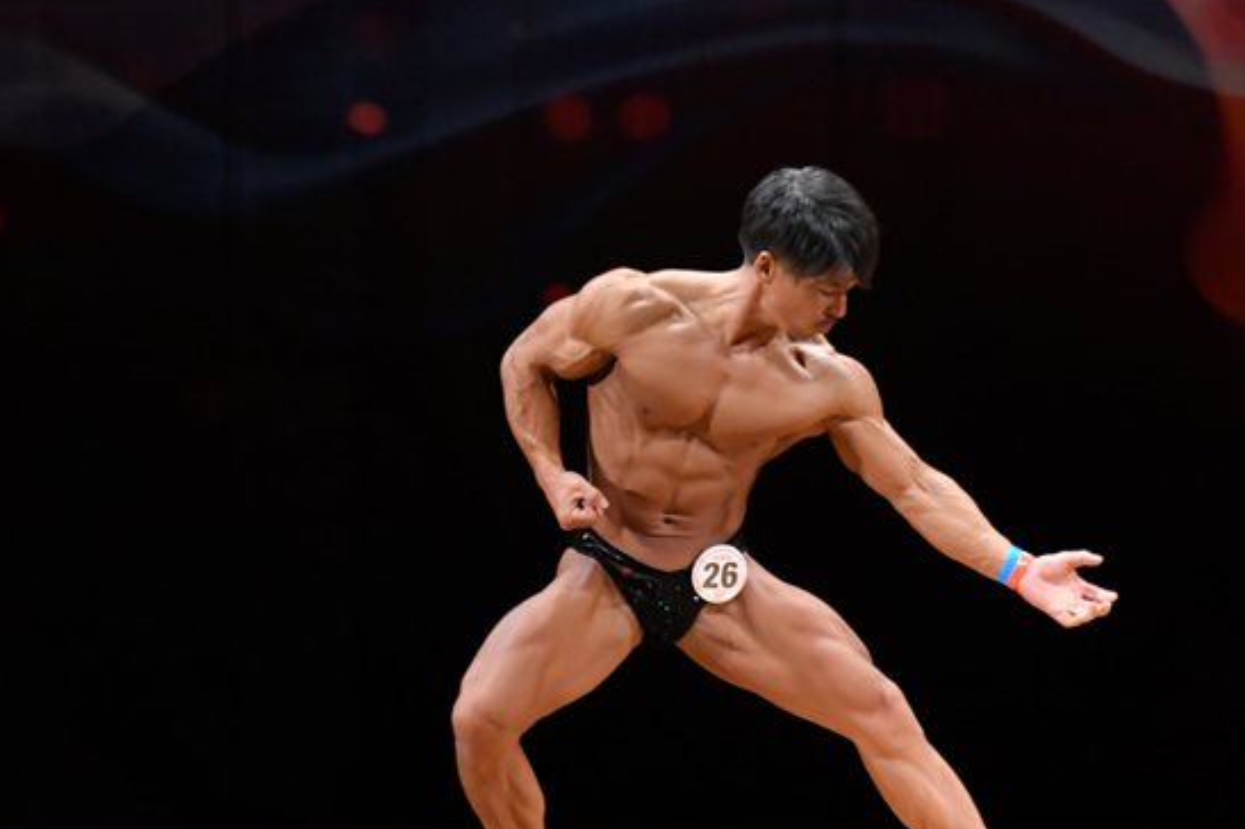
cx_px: 618
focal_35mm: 319
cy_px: 494
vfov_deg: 4.3
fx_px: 11025
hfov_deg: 6.5
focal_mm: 150
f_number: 5.6
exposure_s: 1/400
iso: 4000
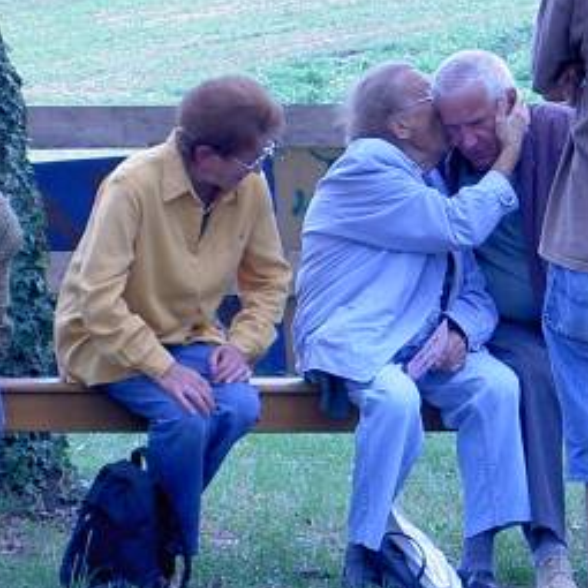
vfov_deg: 5.4
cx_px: 477
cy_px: 447
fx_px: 6188
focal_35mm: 322
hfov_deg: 5.4
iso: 100
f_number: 4.9
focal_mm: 24
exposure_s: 1/40
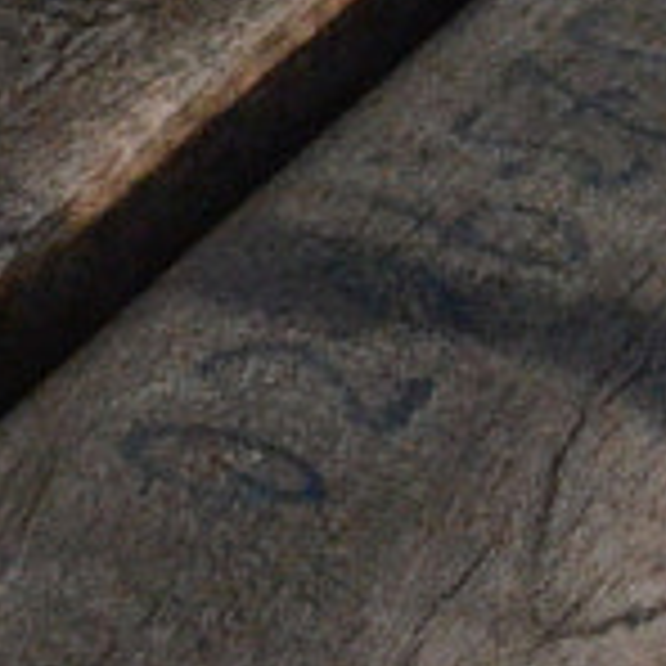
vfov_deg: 4.0
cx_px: -2030
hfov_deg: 3.8
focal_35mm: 440
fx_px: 9578
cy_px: -133
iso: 3200
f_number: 18
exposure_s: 1/1250
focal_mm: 32
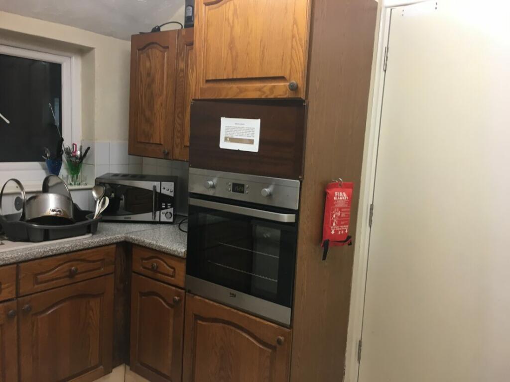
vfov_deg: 48.2
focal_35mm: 29
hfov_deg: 61.7
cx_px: 255
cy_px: 191
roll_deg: -3.0
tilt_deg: -5.8
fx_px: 427
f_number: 2.2
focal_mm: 4.15
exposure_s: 1/33
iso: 80
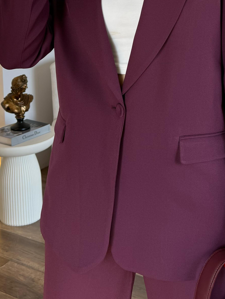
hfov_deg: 25.2
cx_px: 124
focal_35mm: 58
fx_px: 503
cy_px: 31
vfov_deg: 31.7
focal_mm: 6.76
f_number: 1.78
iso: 64
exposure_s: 1/133
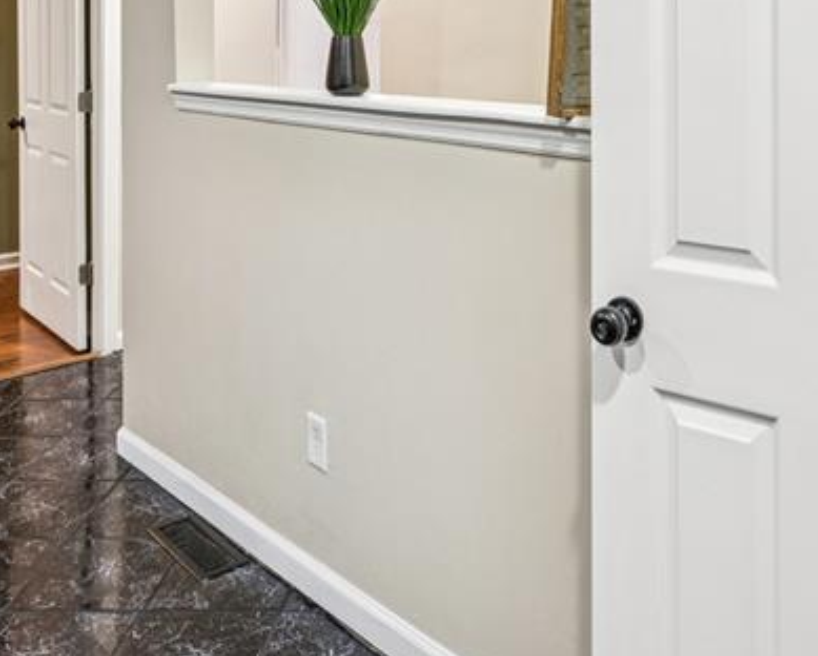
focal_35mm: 39
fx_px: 950
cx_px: 549
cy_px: 36
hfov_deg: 45.8
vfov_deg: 35.3
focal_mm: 15.9
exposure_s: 1/2.5
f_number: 13
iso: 320
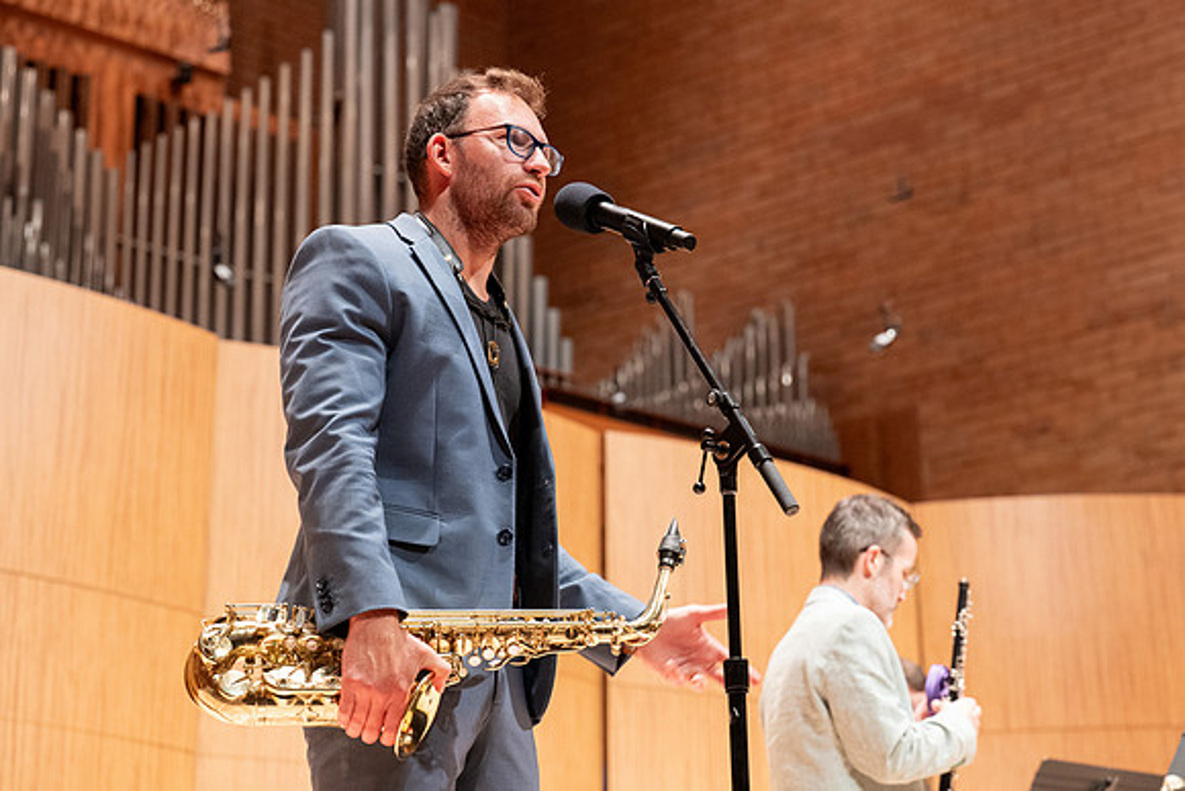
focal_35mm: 78
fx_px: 2564
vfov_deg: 17.5
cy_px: 353
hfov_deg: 26.0
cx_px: 639
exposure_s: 1/160
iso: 4000
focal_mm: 70
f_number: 4
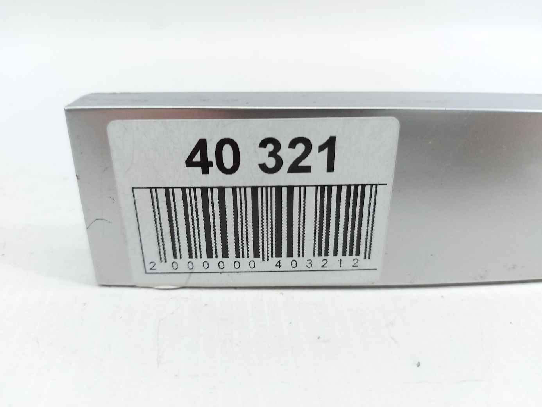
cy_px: 204
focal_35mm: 24
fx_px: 376
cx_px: 271
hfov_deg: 71.6
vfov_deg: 56.8
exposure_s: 1/60
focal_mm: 5.23
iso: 64
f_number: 1.8
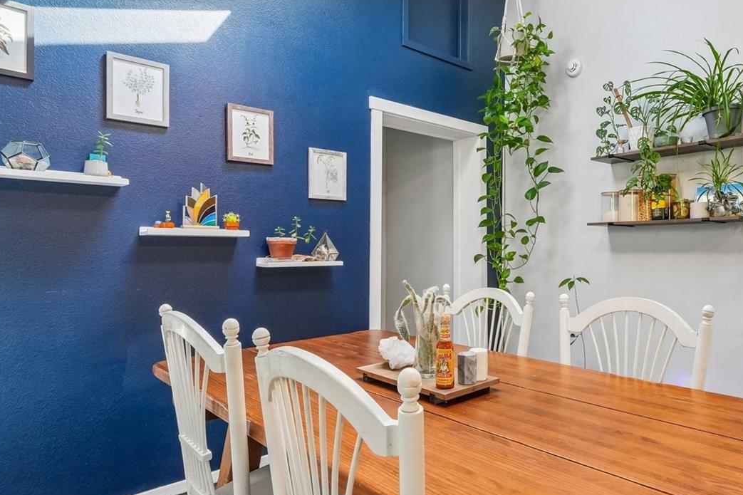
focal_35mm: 23
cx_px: 467
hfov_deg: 74.7
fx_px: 475
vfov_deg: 55.1
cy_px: 236
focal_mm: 10
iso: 800
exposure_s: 1/30
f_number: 8
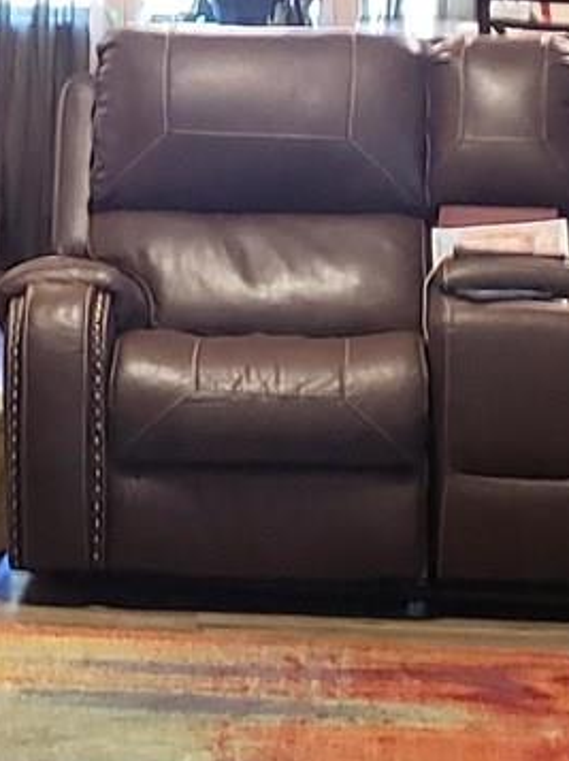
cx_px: 226
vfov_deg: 11.7
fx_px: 3689
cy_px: 100
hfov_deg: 8.8
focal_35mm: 168
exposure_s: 1/24
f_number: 1.5
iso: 250
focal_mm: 4.3
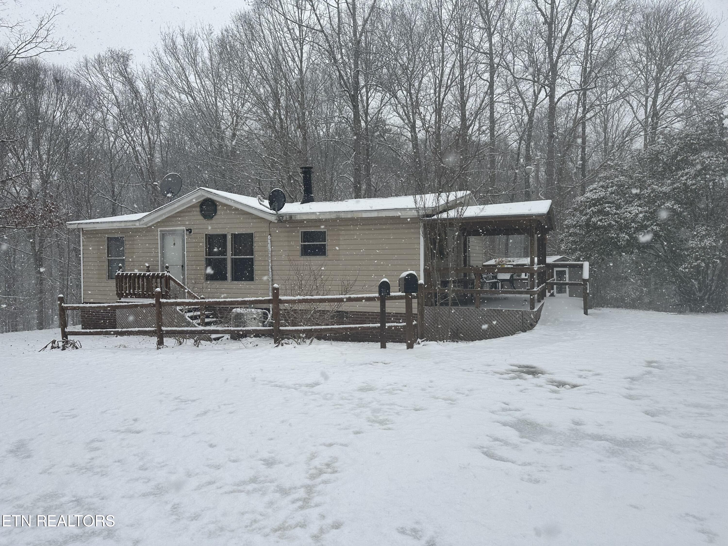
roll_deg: +1.0
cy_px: 273
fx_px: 505
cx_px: 364
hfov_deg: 71.6
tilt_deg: -2.1
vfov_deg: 56.8
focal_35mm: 24
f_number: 1.78
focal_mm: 6.86
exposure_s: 1/685
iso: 80
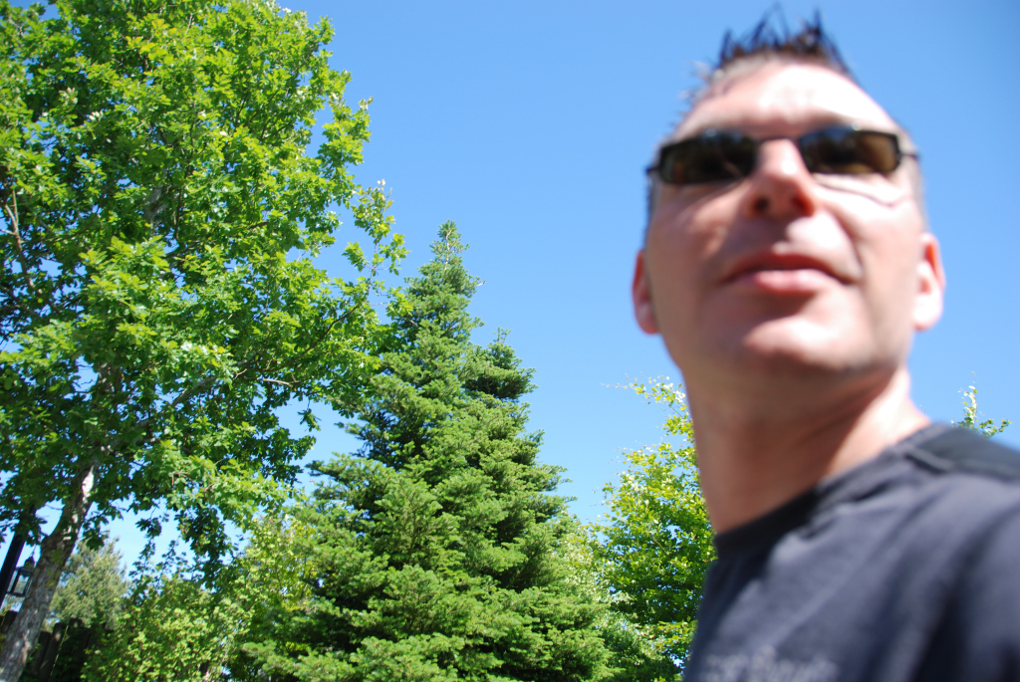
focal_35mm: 27
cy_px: 341
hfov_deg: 67.3
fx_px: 766
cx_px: 510
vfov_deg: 48.0
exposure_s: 1/320
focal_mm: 18
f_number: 3.5
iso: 100
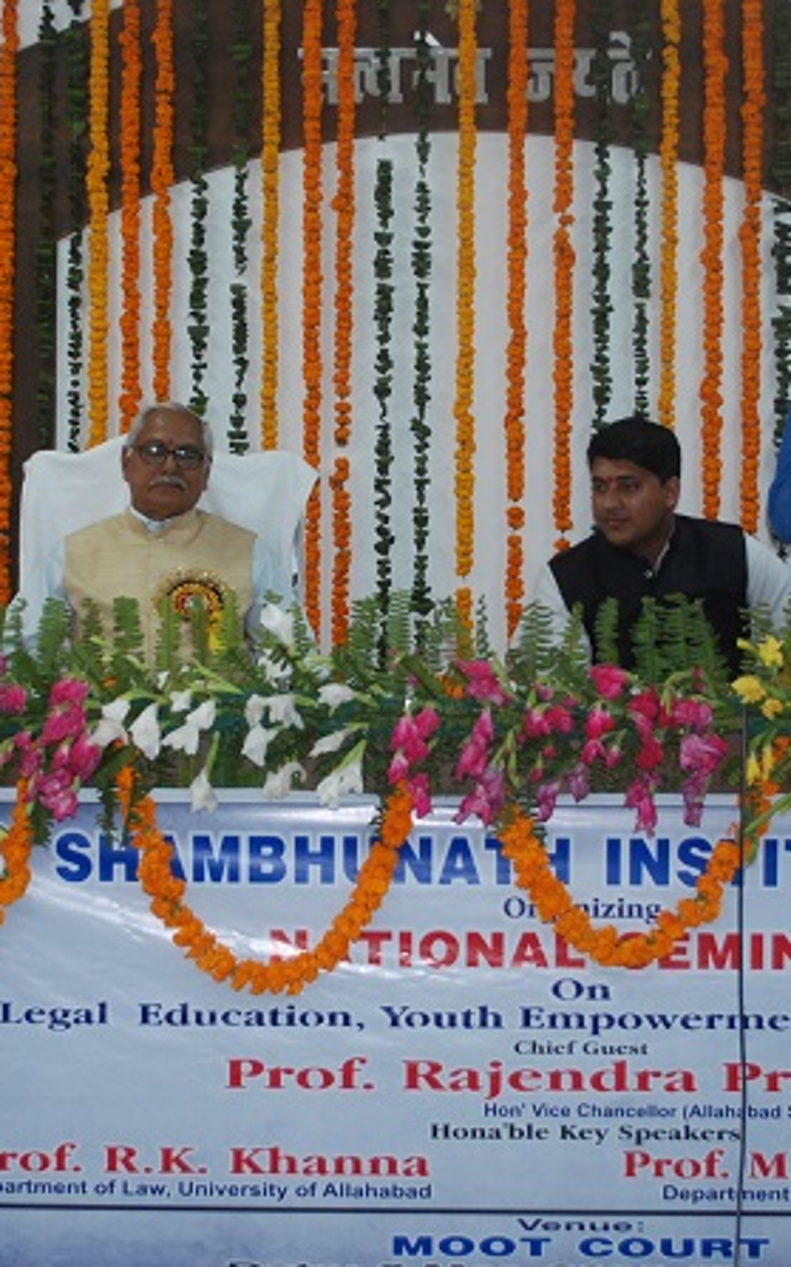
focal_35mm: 65
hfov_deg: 20.0
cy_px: 639
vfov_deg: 31.5
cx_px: 329
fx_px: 2244
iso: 800
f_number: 5
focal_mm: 28
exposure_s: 1/60
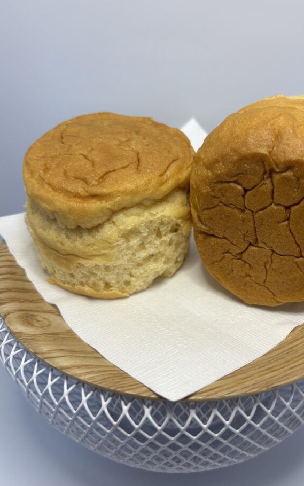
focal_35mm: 31
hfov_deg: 40.3
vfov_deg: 61.2
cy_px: 252
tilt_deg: -38.0
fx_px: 411
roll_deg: -0.4
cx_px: 194
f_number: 1.6
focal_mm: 5.96
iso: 64
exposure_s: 1/121
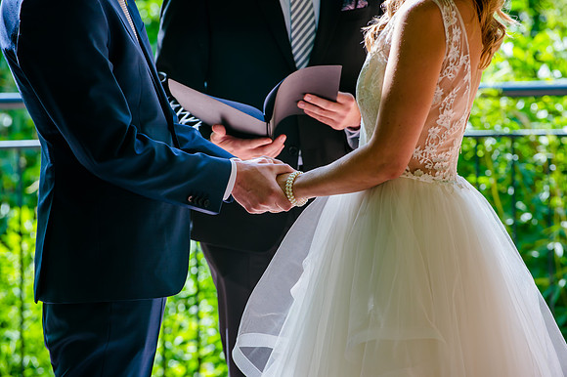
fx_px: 2991
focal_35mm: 190
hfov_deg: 10.8
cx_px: 284
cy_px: 188
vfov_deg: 7.2
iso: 400
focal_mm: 190
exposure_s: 1/160
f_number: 6.3
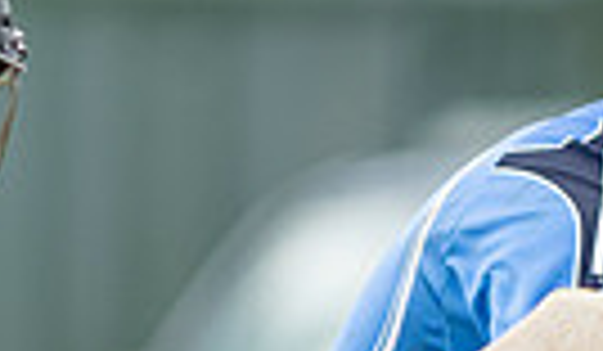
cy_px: 647
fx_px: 39876
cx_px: 1334
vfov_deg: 0.5
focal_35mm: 2473
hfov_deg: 0.9
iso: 100
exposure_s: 1/1600
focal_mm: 300
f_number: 2.8
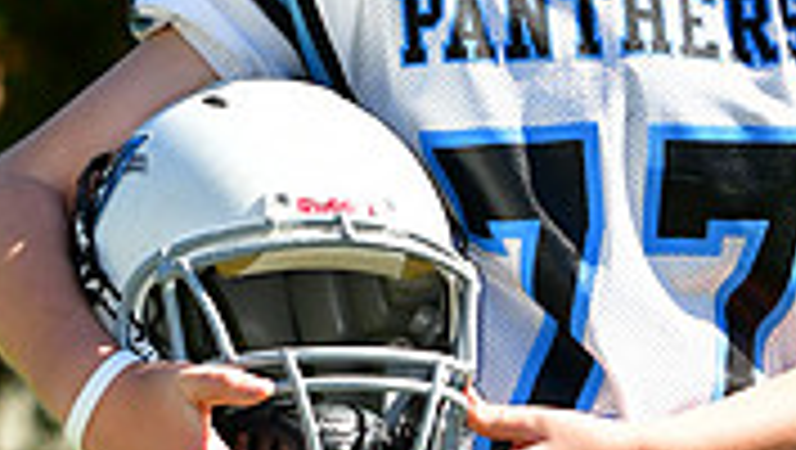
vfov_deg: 3.4
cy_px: -158
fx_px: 7606
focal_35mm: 360
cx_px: 582
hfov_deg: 6.0
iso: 400
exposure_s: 1/1250
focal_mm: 70
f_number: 4.5
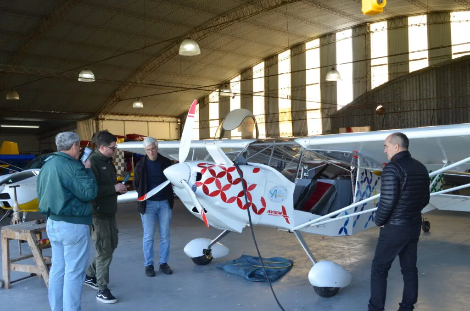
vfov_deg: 36.7
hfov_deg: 53.2
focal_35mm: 36
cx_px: 235
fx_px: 469
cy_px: 156
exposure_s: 1/100
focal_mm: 24
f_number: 6.3
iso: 500
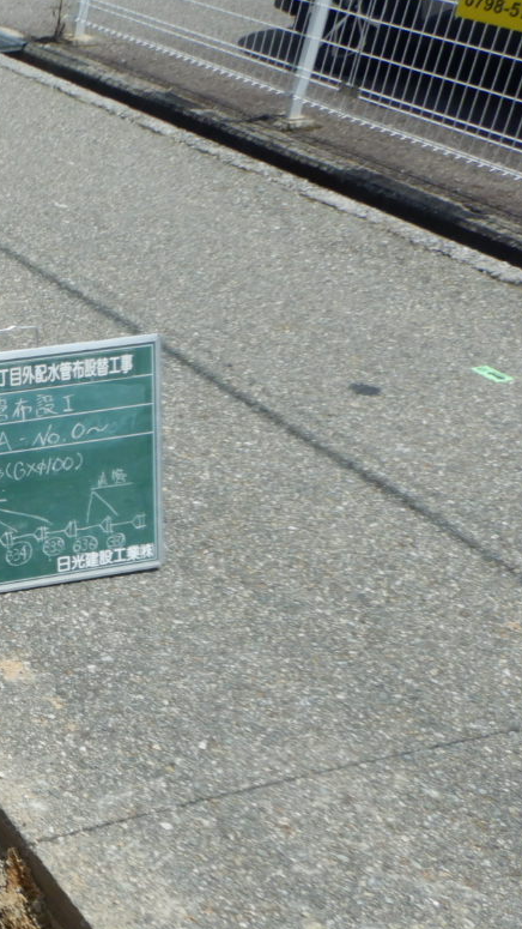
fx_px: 1329
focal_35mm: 54
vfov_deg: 38.2
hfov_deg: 18.6
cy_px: 587
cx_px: -342
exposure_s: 1/1000
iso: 125
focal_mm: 4.3
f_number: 4.1
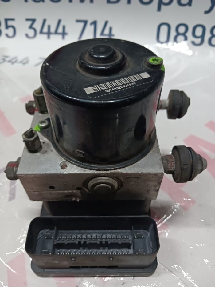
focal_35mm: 27
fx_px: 224
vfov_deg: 65.3
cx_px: 108
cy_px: 144
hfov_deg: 51.4
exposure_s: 1/25
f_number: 1.8
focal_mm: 4
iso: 400
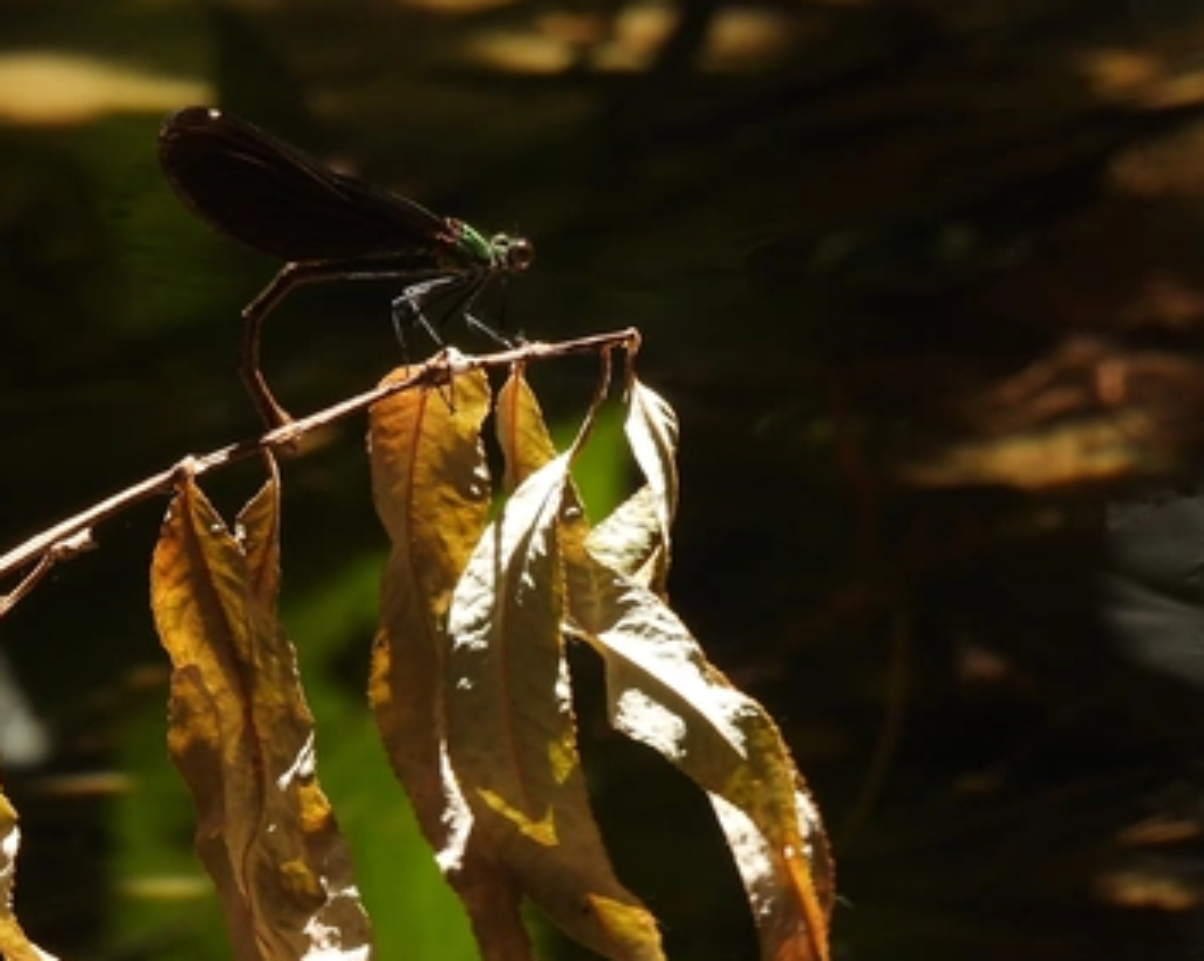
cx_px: 474
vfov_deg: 1.5
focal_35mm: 1062
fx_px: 37822
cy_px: 314
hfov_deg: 1.8
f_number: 5.6
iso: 100
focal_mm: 107
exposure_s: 1/100
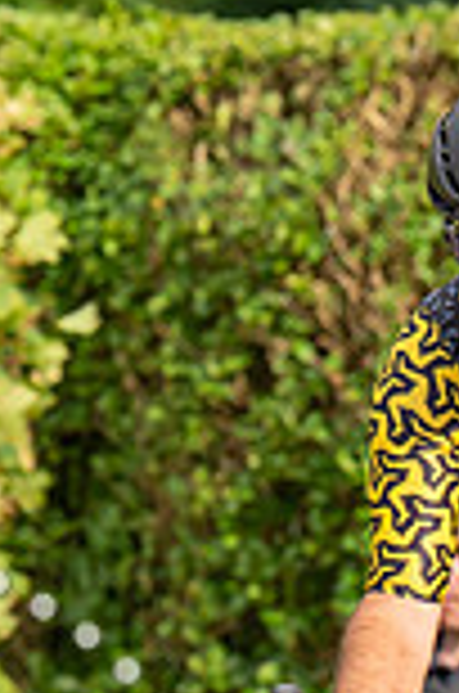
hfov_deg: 1.7
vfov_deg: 2.6
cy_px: 396
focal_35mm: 795
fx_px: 15272
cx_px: 551
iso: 400
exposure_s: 1/800
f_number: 4
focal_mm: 152
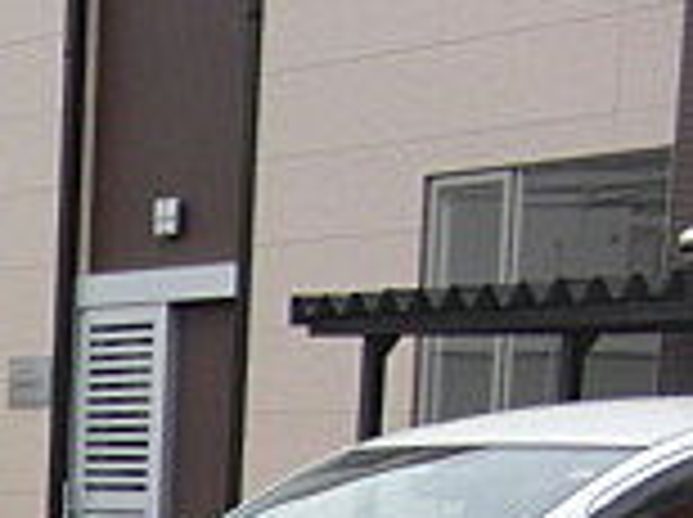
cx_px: -720
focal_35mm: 154
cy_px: 1004
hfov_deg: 11.5
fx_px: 3078
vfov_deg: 9.1
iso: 100
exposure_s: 1/200
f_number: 3.6
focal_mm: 6.42
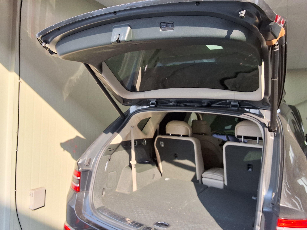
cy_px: 115
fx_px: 248
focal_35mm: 28
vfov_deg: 49.7
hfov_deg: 63.4
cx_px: 154
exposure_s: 1/280
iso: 32
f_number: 1.9
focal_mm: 2.91
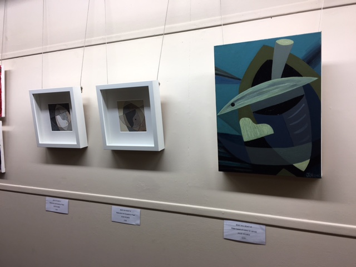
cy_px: 134
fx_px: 298
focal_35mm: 29
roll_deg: -1.4
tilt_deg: -0.3
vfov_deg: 48.2
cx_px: 178
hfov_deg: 61.7
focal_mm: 4.15
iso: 32
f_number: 2.2
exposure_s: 1/50
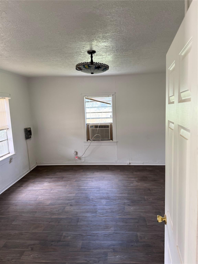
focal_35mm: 24
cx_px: 99
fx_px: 183
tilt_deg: -7.9
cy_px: 132
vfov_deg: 71.6
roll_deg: +2.2
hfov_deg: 56.8
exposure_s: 1/121
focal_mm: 6.76
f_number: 1.78
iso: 125
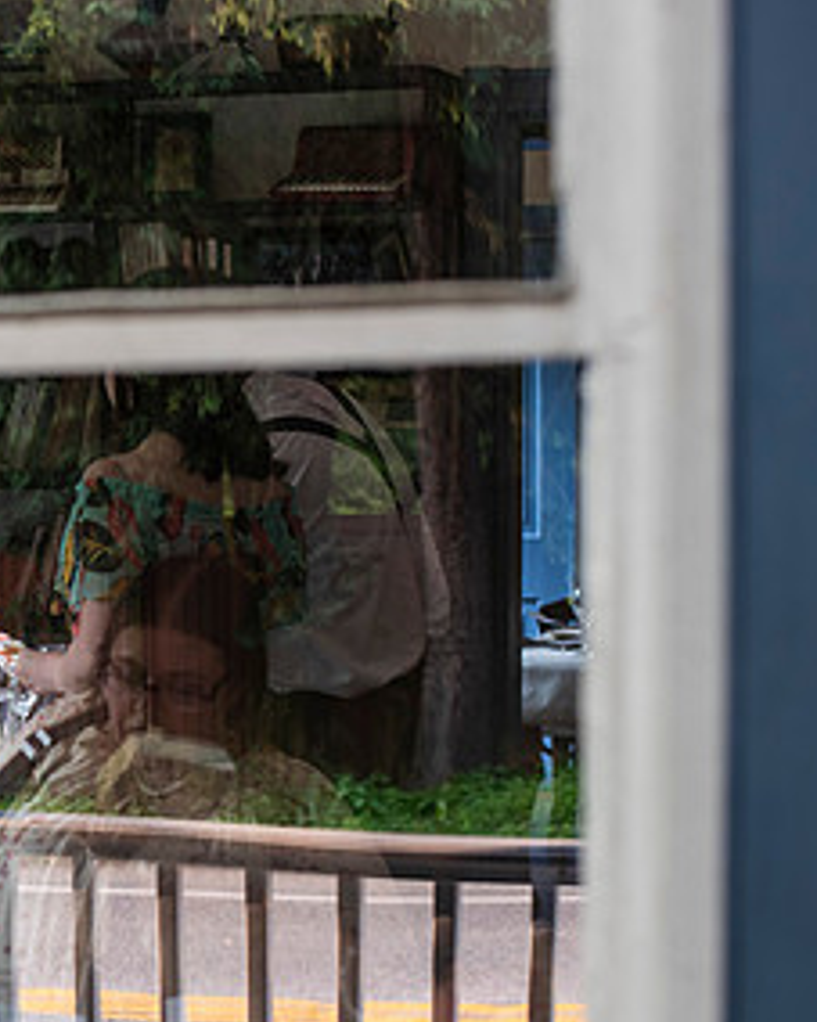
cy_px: 664
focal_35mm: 96
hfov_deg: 15.4
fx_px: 2903
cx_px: -162
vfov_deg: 19.9
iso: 500
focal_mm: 50
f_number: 3.5
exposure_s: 1/80
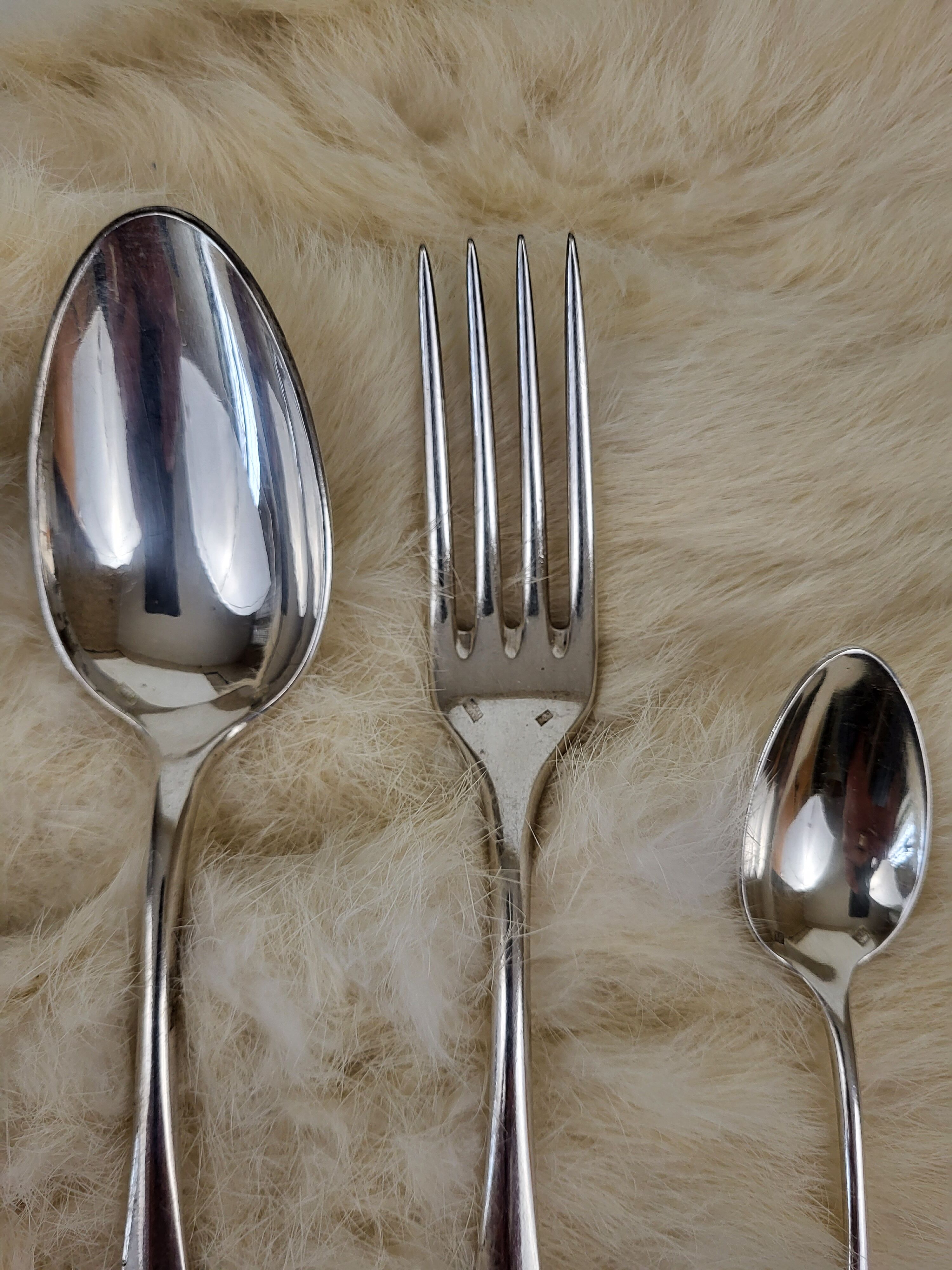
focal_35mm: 26
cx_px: 476
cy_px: 635
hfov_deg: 53.1
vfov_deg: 67.3
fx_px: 953
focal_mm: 5.4
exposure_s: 1/100
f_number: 1.8
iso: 200
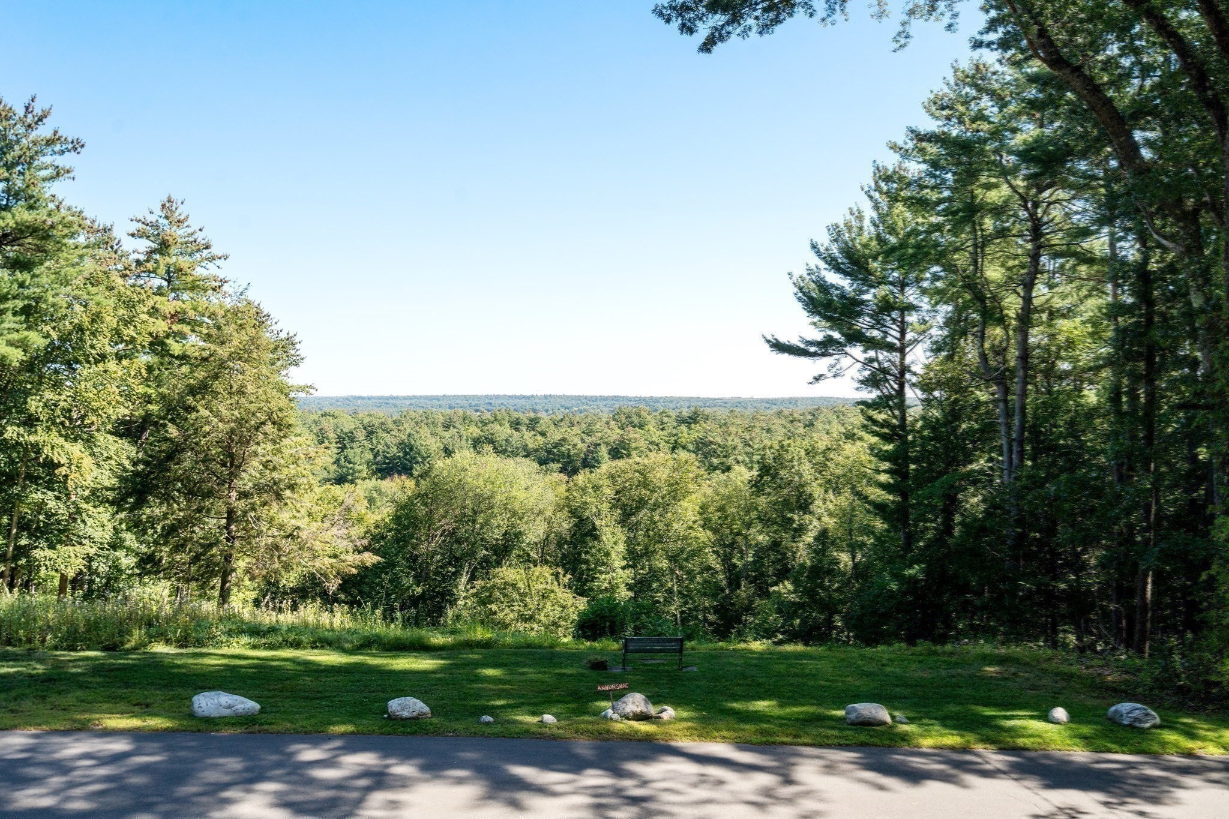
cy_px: 410
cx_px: 614
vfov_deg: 41.1
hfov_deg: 58.7
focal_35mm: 32
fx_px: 1092
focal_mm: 32
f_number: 7.1
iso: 320
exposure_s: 1/800
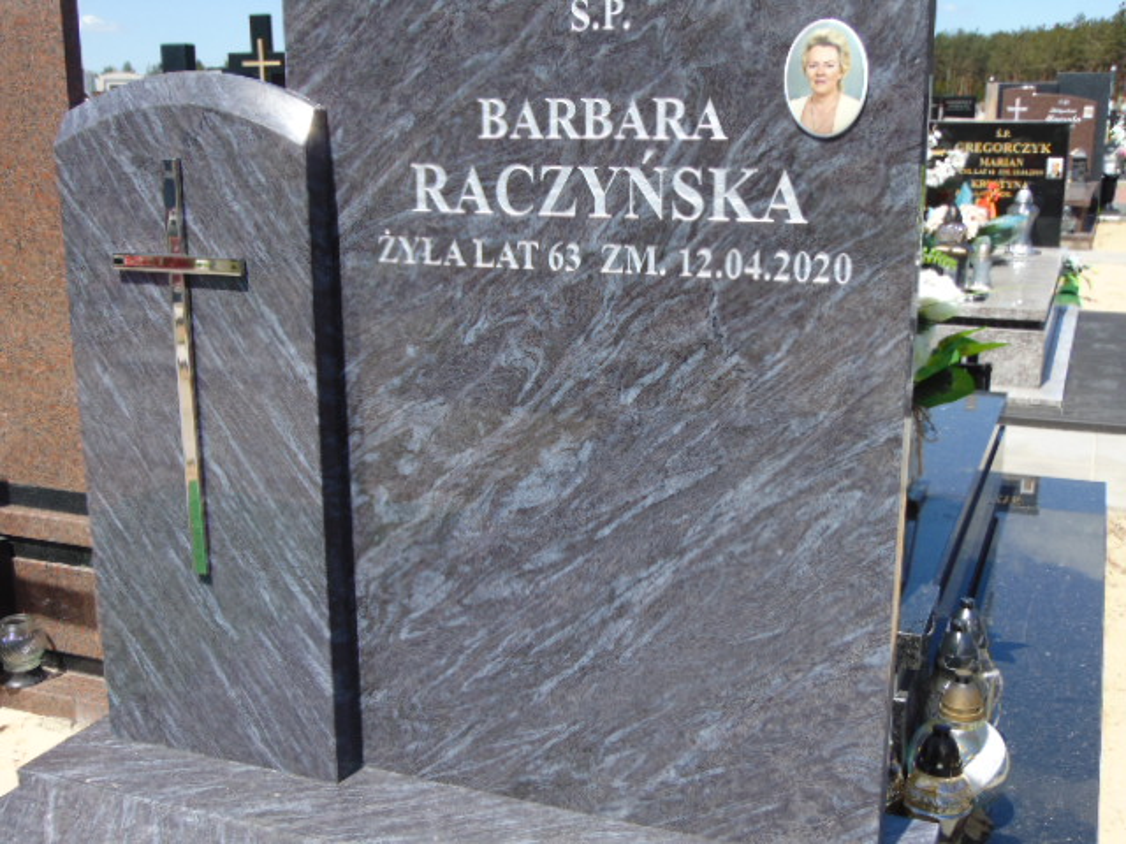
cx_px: 563
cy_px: 422
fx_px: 1366
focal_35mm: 42
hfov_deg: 44.8
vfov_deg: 34.3
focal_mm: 7.6
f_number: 3.3
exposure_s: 1/800
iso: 80
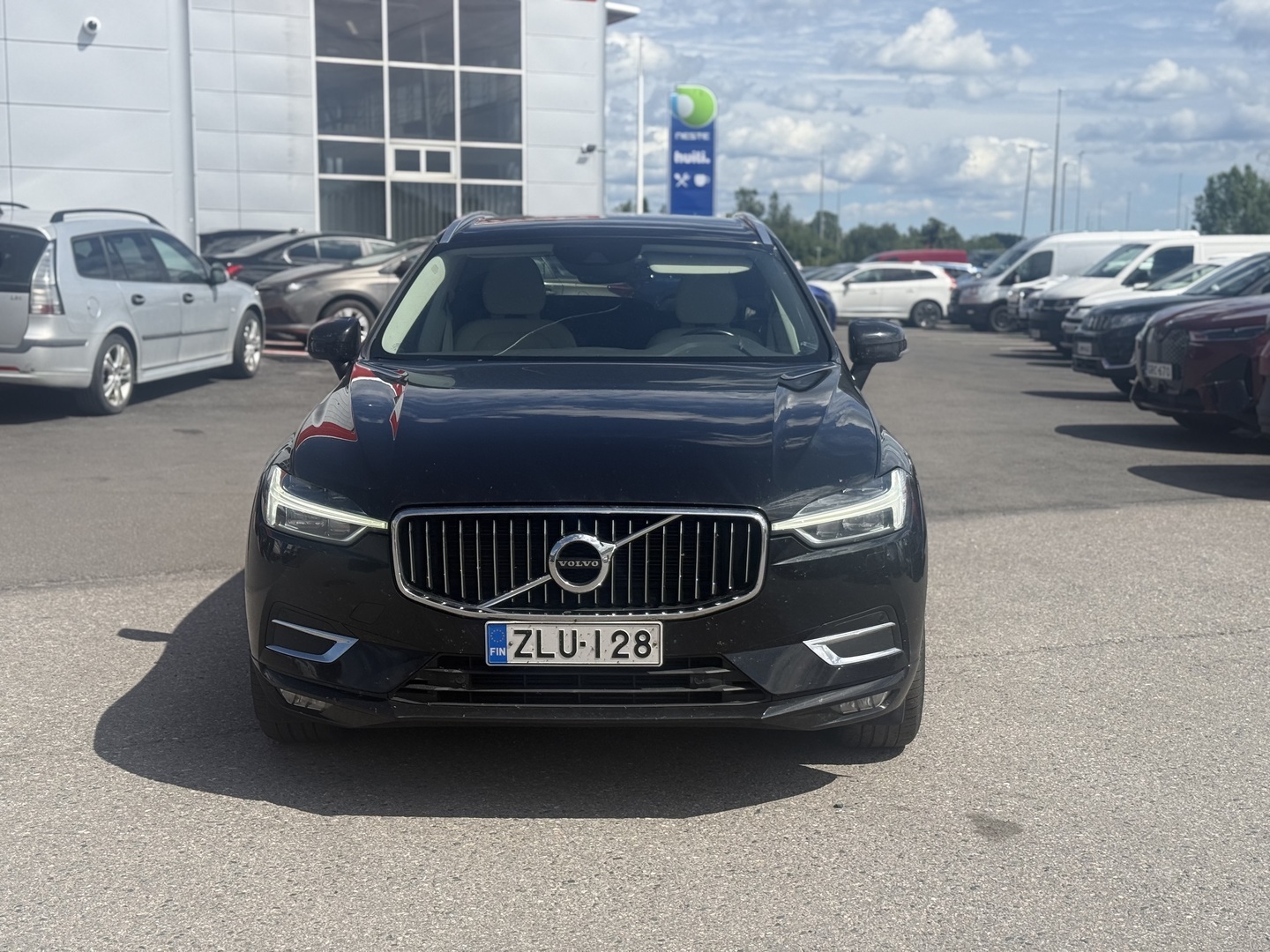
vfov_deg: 30.3
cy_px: 476
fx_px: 1761
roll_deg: -0.1
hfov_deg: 39.7
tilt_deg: -6.3
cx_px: 635
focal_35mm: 48
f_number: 1.78
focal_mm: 6.76
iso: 80
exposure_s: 1/6024
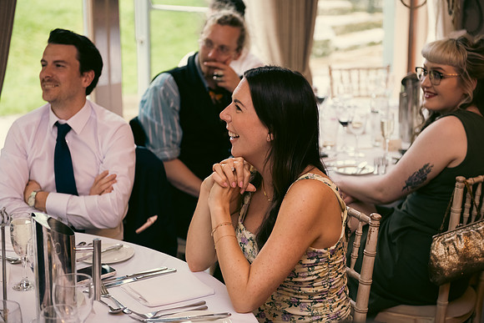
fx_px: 941
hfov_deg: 28.8
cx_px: 242
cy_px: 162
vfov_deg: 19.5
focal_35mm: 70
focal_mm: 70
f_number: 3.5
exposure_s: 1/160
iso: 1000
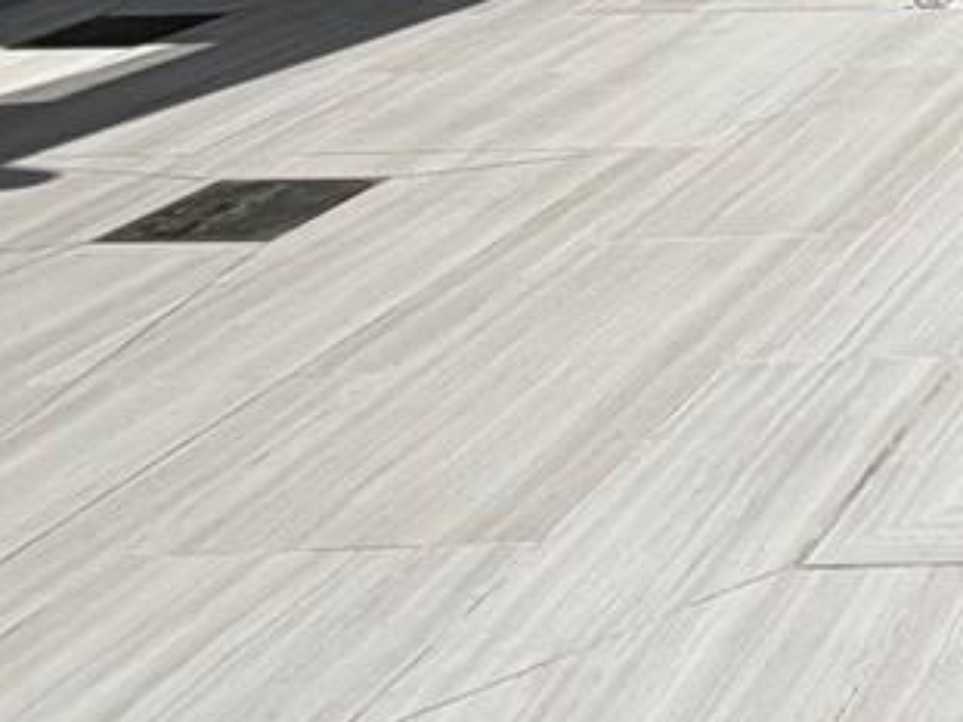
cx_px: 1756
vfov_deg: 16.4
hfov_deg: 19.6
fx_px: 2002
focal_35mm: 72
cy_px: -651
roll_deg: +0.5
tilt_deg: +4.3
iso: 20
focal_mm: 2.22
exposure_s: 1/2717
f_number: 2.2
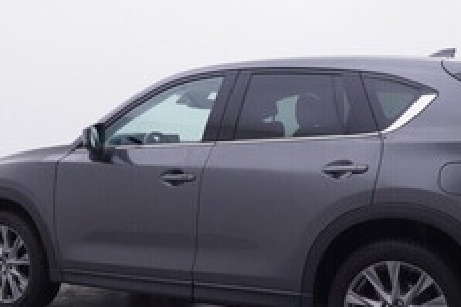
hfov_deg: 36.7
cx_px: 260
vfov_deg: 24.8
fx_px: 694
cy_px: 219
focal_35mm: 54
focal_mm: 15
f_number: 5
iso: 200
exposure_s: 1/80
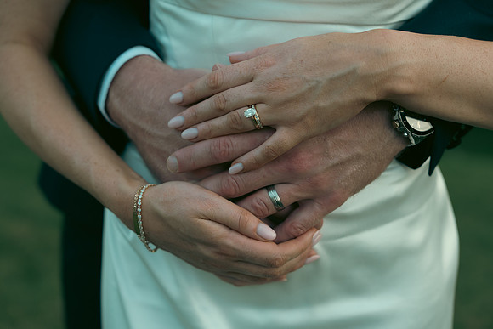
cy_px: 164
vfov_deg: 19.5
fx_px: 959
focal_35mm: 70
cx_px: 246
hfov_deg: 28.8
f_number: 3.5
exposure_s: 1/250
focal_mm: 70
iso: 500
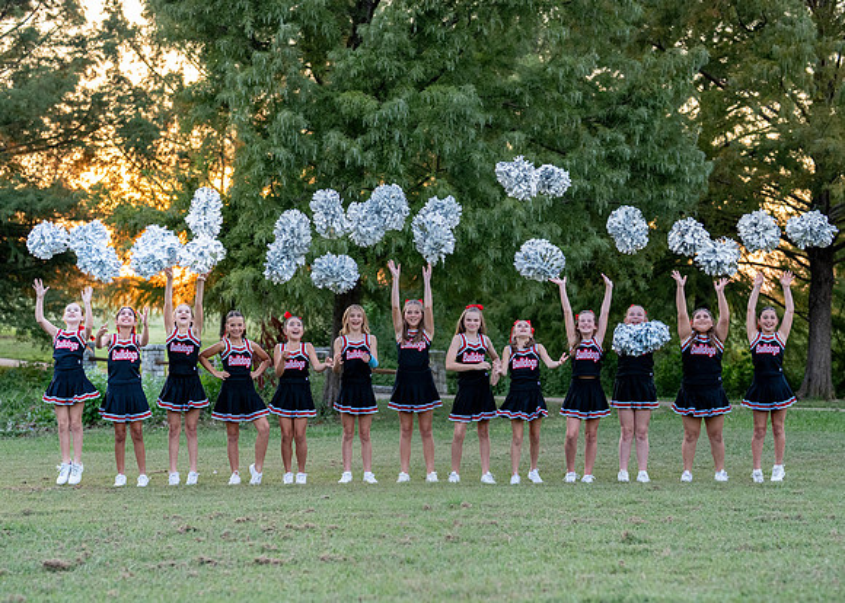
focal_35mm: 67
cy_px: 366
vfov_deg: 21.2
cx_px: 418
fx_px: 1607
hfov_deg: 29.5
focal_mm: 50
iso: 1600
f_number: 2.2
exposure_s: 1/1000
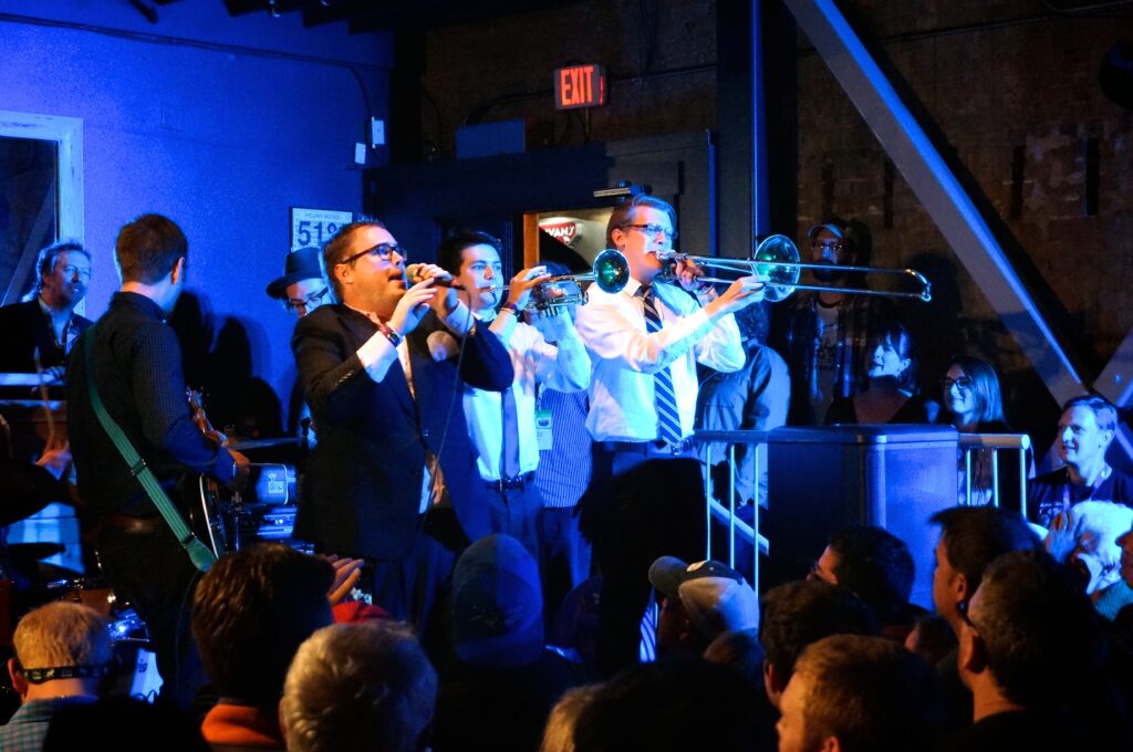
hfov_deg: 30.5
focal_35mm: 66
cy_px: 376
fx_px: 2075
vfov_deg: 20.6
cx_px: 566
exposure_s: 1/80
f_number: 5.6
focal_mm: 44
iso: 6400
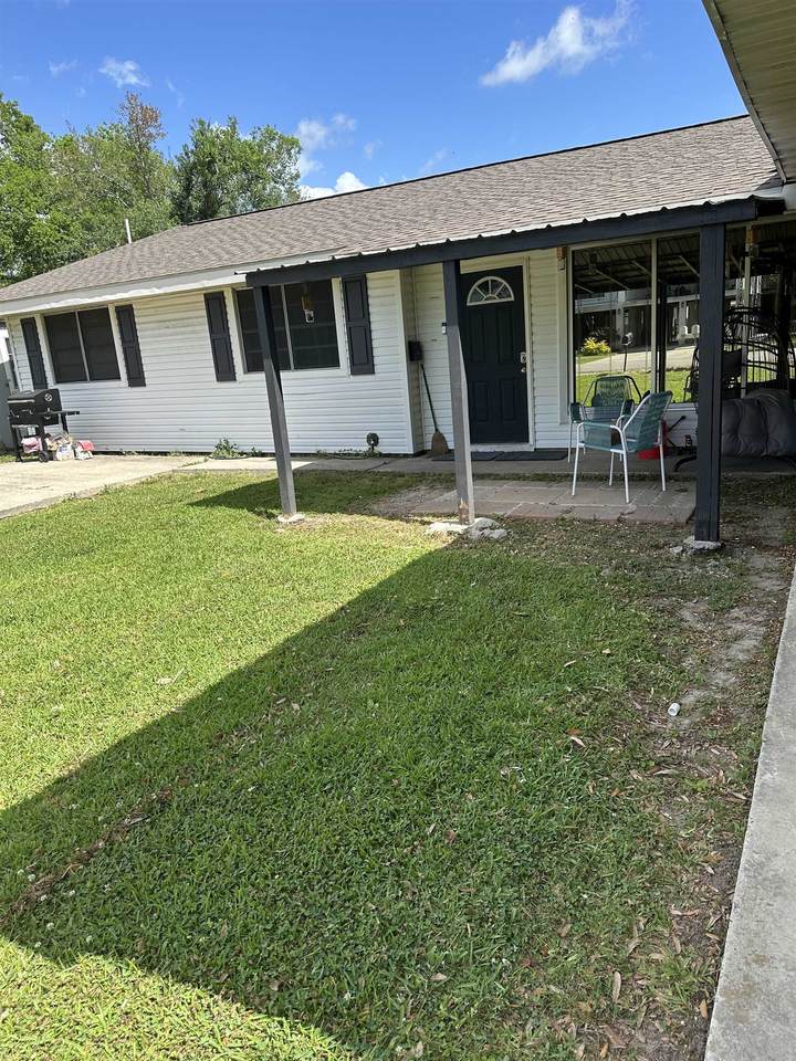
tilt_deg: -13.8
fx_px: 736
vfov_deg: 71.6
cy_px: 530
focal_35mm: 24
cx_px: 398
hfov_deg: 56.8
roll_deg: +2.6
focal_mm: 6.86
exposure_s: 1/2252
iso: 80
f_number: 1.78
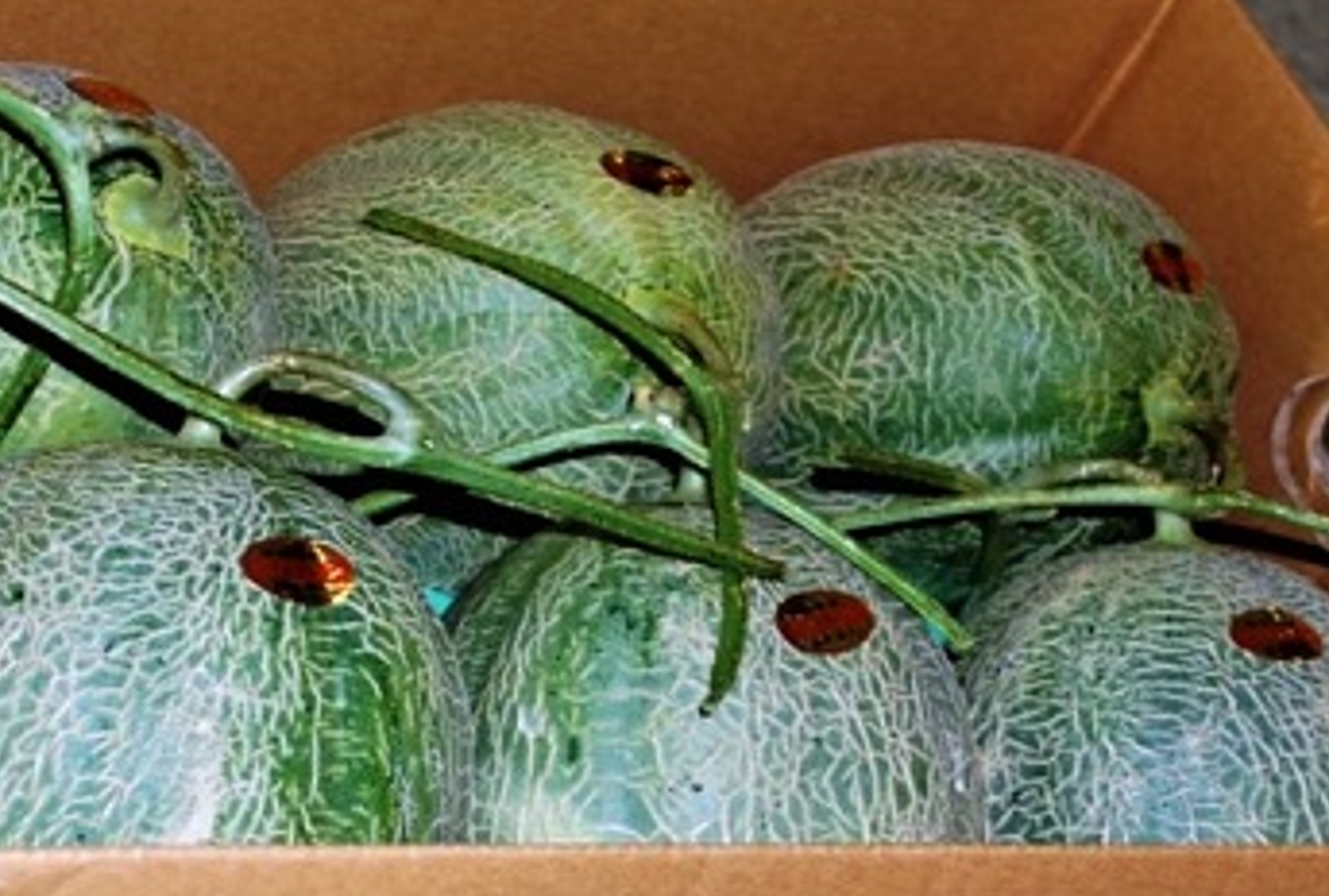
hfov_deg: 37.4
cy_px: 554
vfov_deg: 25.6
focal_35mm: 53
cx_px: 630
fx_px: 1963
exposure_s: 1/125
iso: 100
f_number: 4.5
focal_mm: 26
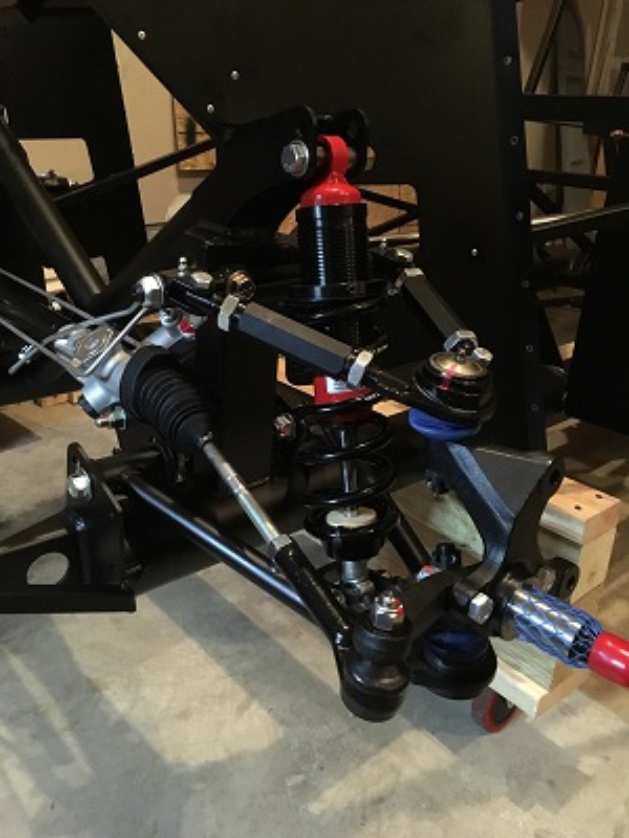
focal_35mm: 29
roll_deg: -2.6
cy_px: 419
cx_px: 314
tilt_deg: -23.6
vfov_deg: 61.7
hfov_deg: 48.2
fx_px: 703
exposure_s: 1/15
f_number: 2.2
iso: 640
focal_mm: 4.15
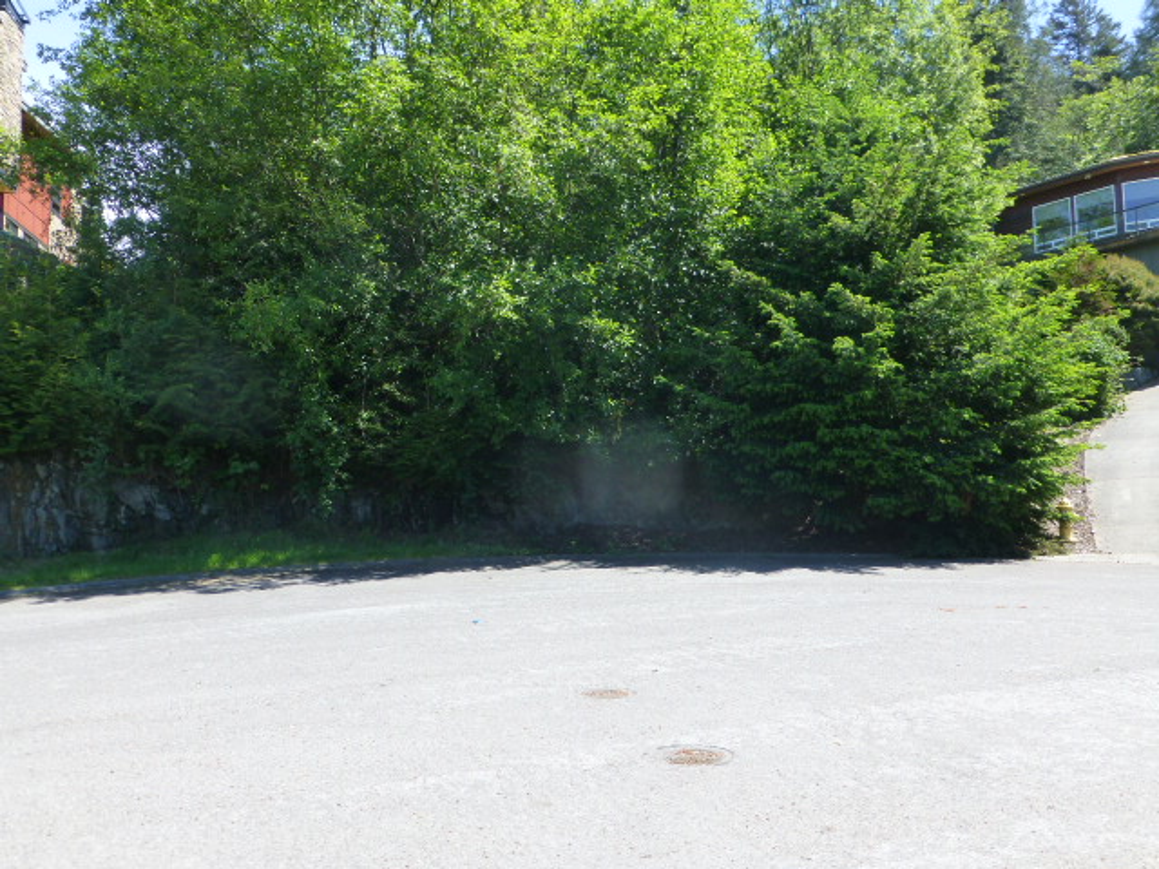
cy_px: 434
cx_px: 580
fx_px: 1004
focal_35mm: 30
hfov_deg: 60.0
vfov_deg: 46.8
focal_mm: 5.4
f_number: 4
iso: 160
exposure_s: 1/250
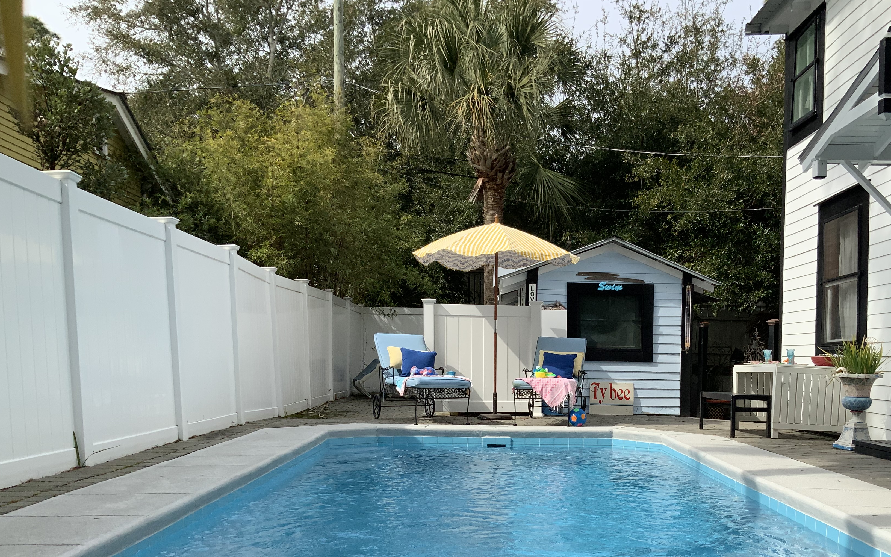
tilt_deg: -3.3
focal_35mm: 38
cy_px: 411
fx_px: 923
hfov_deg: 51.1
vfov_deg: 33.0
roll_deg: -0.7
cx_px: 548
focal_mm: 3
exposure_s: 1/1626
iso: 16
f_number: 1.8
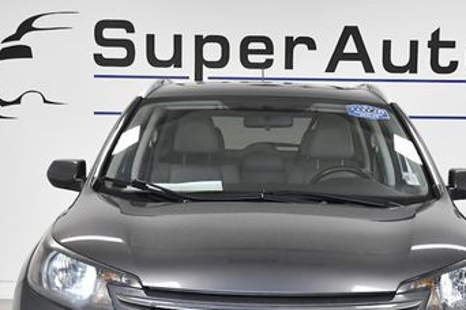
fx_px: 945
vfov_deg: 18.5
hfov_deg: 27.7
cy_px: 254
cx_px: 268
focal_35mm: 73
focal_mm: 26
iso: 2500
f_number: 3.8
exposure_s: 1/1000
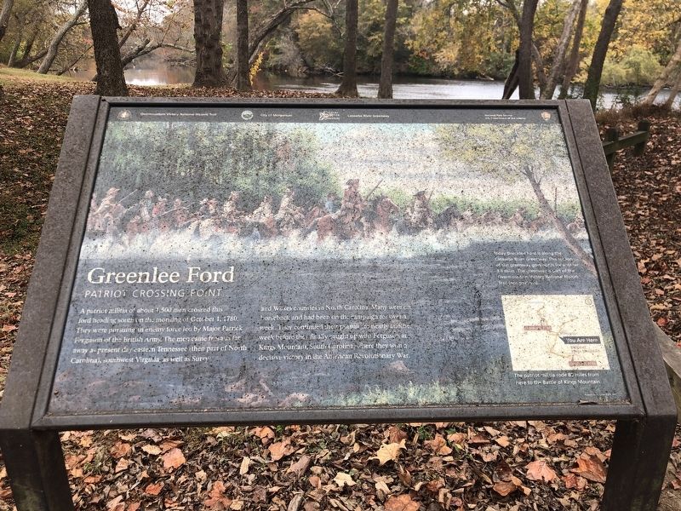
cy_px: 256
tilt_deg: -18.9
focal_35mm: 28
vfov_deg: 49.7
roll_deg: +0.2
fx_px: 551
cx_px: 340
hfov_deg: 63.4
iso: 32
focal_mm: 4
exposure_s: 1/120
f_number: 1.8
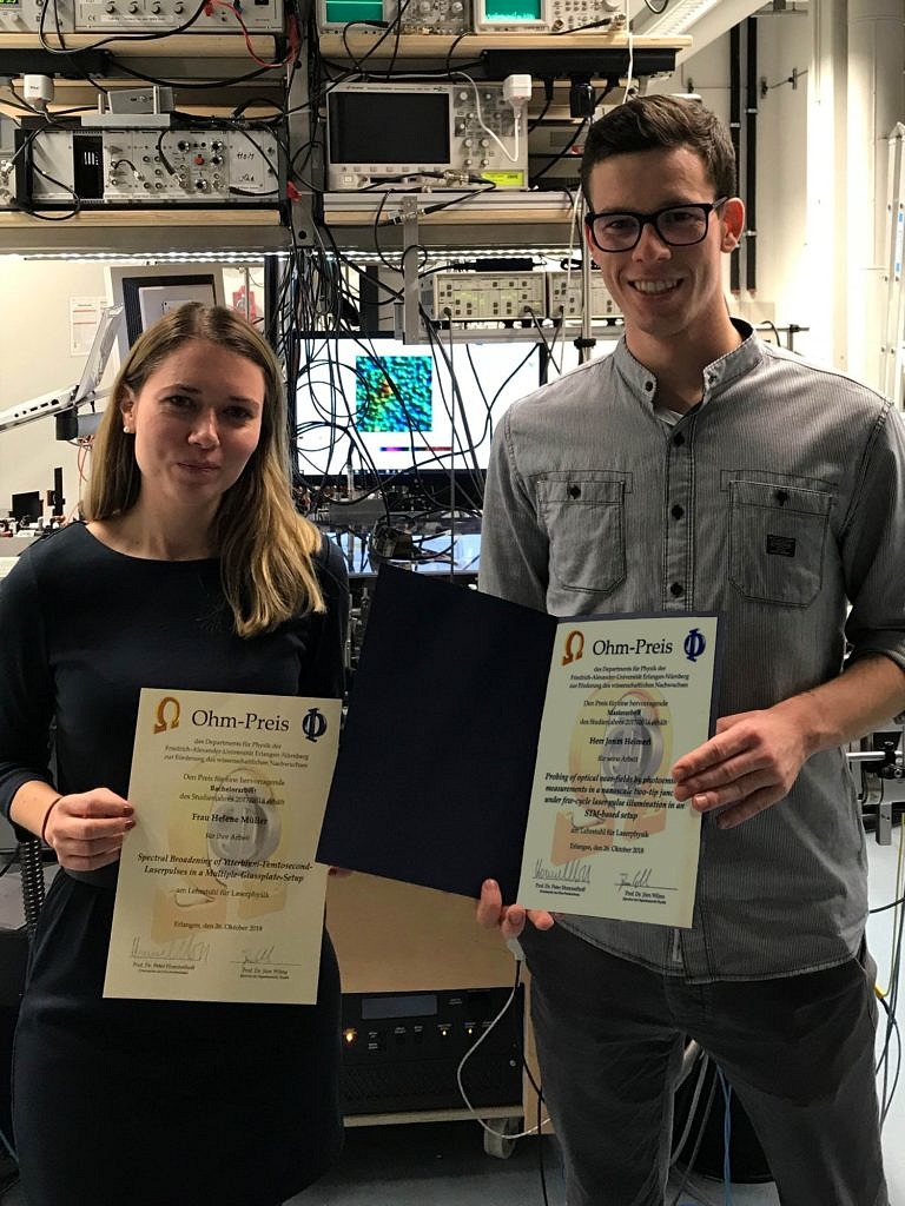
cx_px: 452
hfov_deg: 49.7
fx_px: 976
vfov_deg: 63.4
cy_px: 603
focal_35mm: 28
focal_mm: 3.99
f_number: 1.8
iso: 40
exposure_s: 1/17
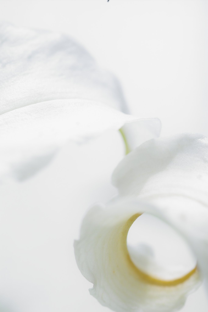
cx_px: 104
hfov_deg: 7.7
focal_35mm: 179
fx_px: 1551
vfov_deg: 11.5
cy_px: 156
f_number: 5.6
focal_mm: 105
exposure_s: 1/20
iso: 100
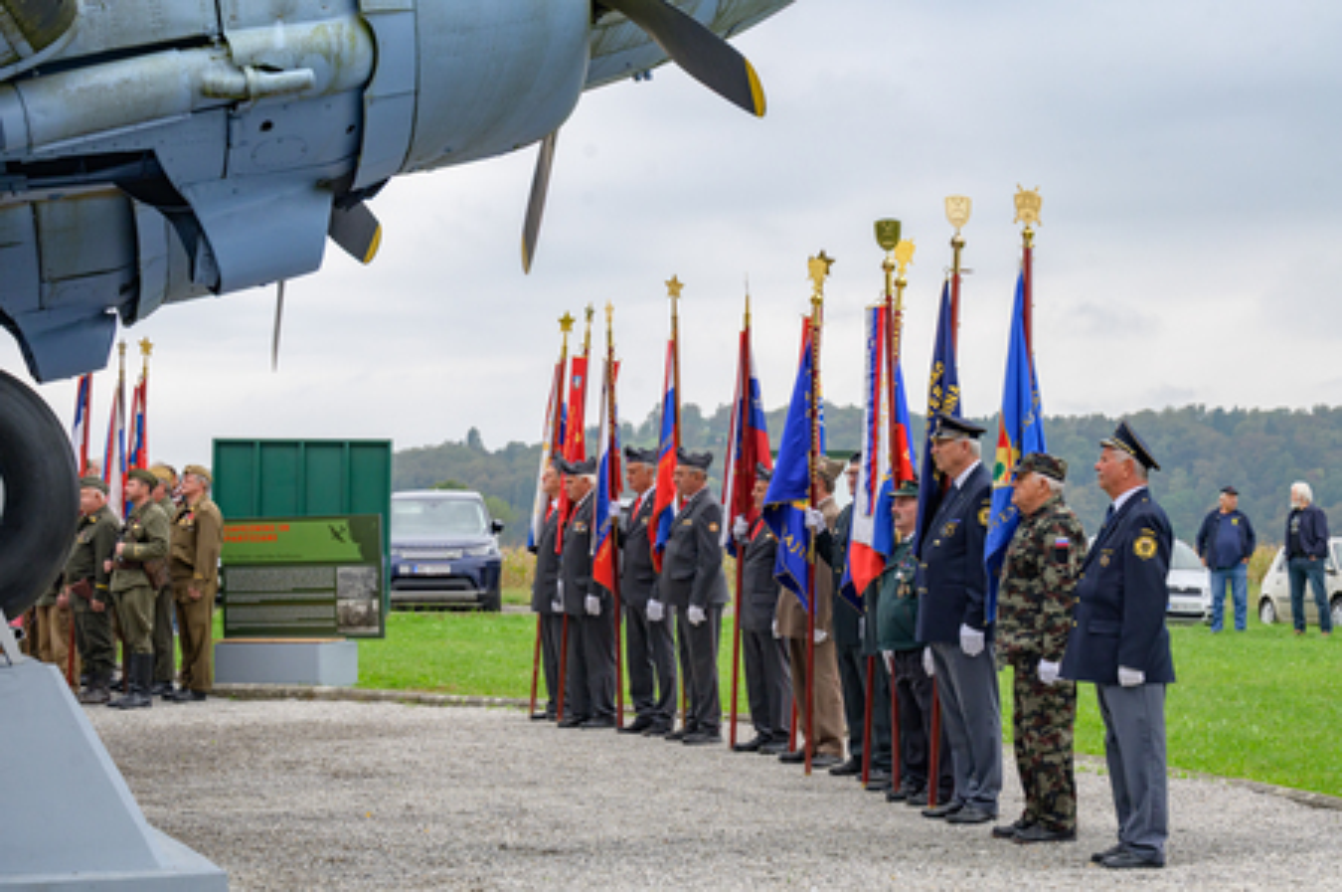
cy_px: 446
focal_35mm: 70
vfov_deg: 19.4
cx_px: 671
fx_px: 2607
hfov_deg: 28.9
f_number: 7.1
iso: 800
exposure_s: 1/1000
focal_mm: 70
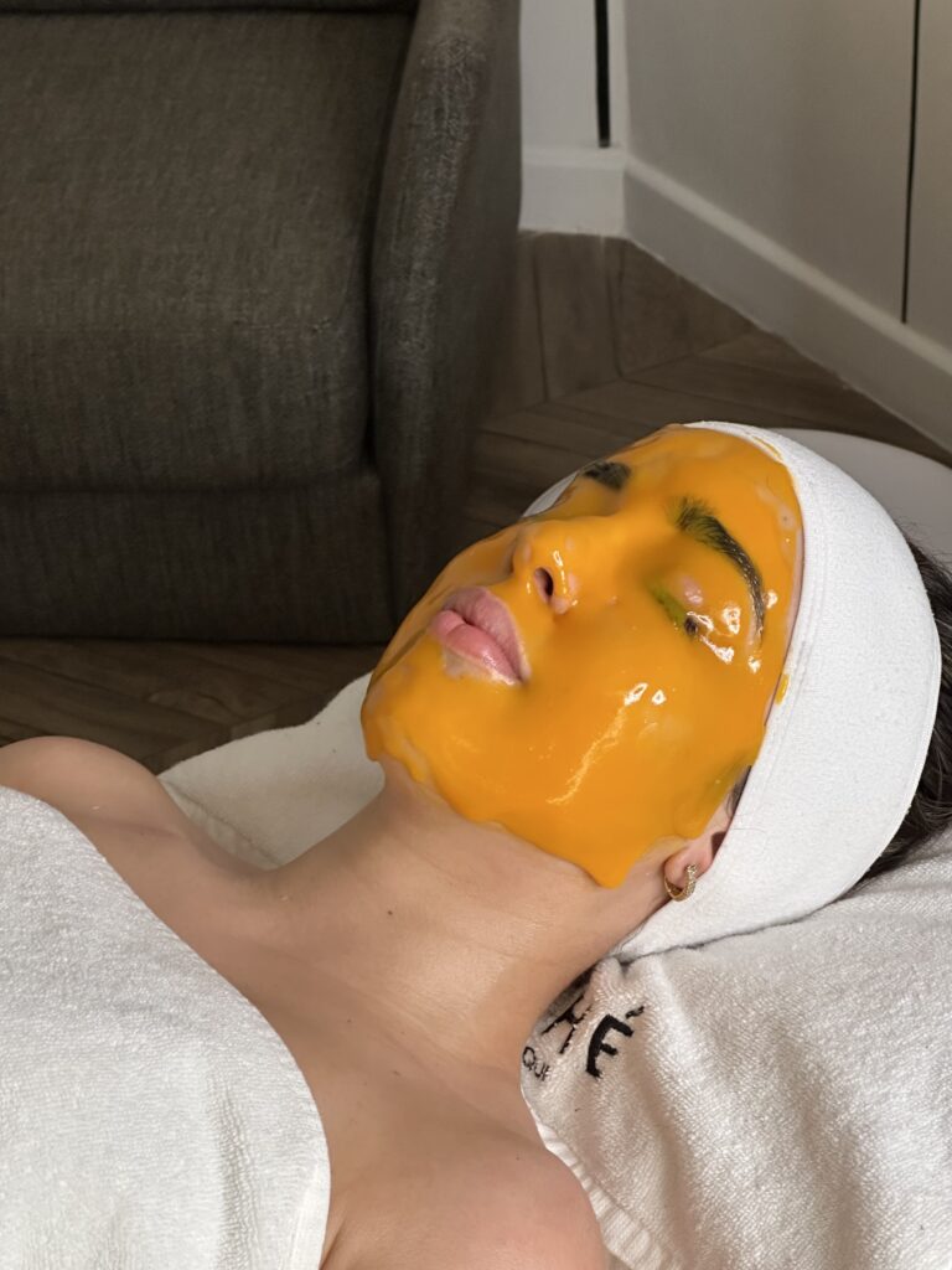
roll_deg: +2.6
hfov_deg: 19.1
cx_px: 476
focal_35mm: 77
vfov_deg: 25.3
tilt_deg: -33.4
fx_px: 2824
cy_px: 635
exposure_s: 1/60
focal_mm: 9
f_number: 2.8
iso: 250
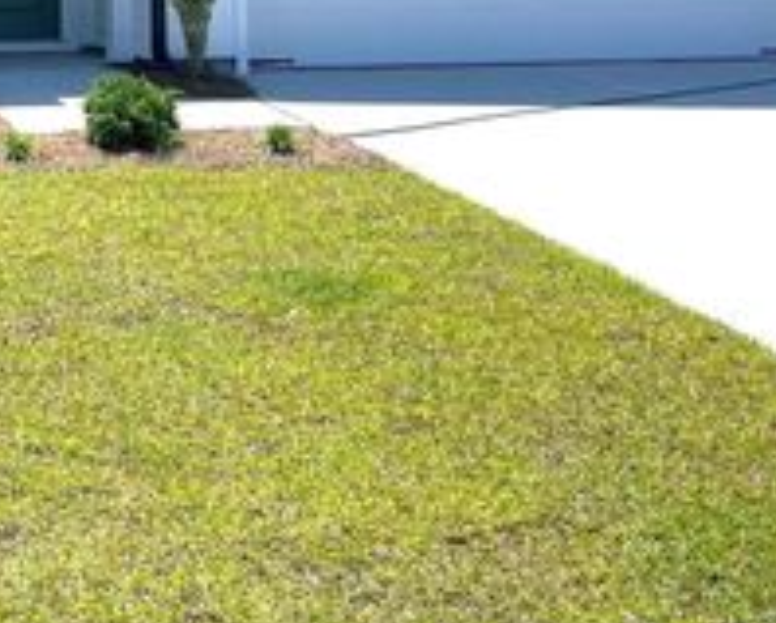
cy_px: -33
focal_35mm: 64
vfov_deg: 22.7
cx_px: 98
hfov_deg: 28.5
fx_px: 1472
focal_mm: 4.2
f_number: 1.6
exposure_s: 1/3125
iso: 32
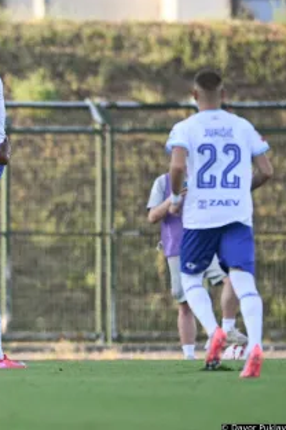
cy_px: 212
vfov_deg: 2.2
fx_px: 10999
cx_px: 1
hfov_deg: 1.5
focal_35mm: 921
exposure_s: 1/4000
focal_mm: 400
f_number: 2.8
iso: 1000
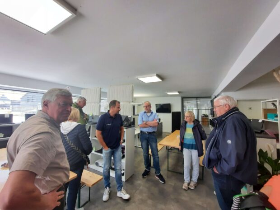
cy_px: 105
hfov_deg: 106.2
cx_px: 140
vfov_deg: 89.9
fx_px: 105
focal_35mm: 13
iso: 100
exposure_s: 1/50
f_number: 2.2
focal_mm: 1.74
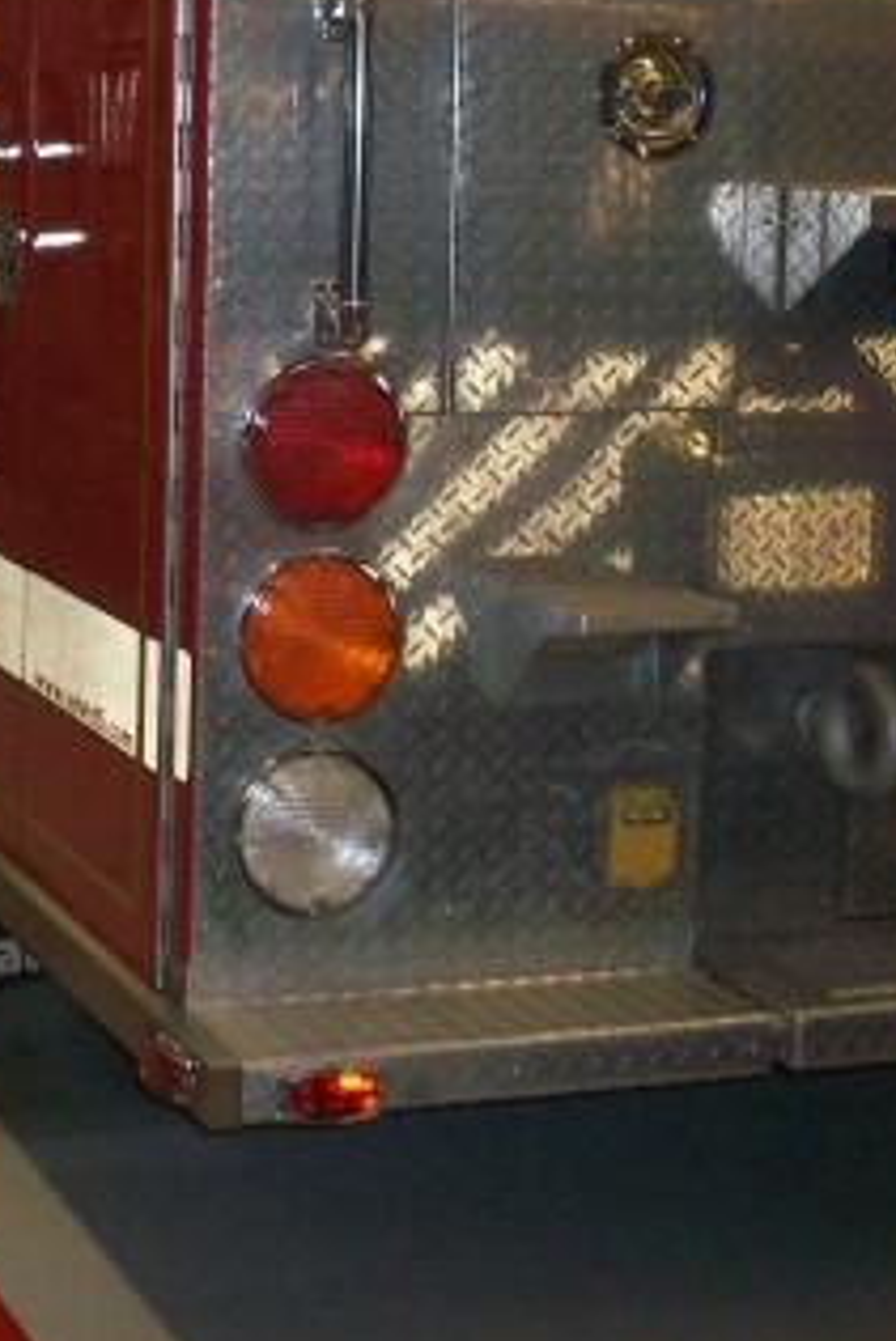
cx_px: -64
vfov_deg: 25.7
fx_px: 2909
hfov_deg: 17.0
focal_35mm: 78
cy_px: 344
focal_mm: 6.2
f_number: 2.8
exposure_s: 1/64
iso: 200
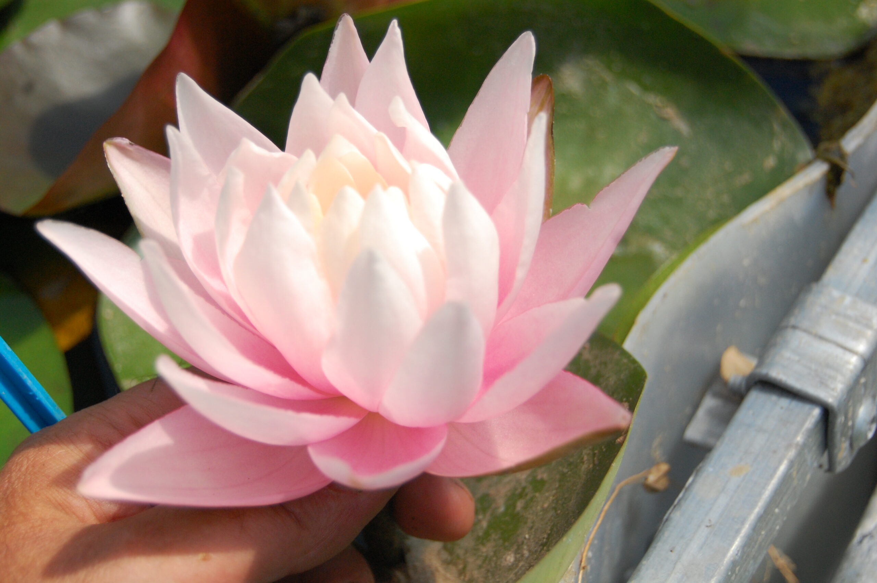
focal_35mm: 69
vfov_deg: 19.7
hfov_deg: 29.3
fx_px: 1679
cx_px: 438
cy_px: 292
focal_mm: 46
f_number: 5.3
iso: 800
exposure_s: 1/4000
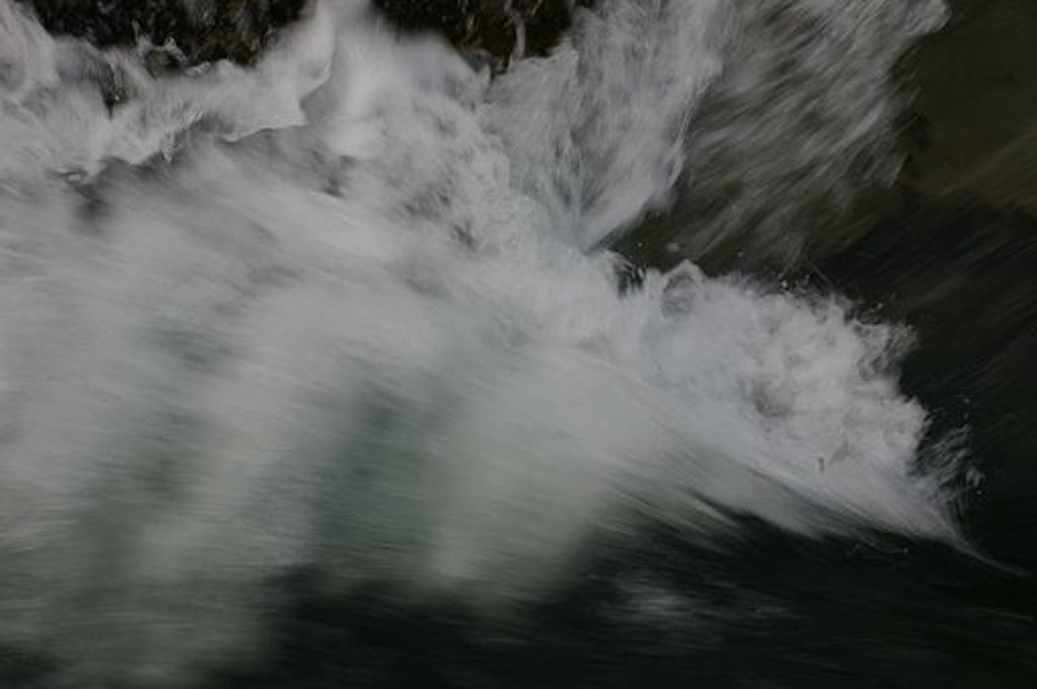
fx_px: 2373
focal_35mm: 82
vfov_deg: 16.5
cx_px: 518
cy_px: 344
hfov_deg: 24.6
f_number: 22
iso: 200
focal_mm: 55
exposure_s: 1/50
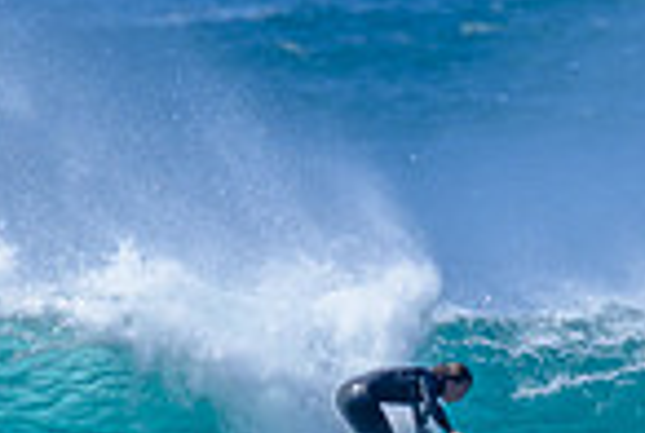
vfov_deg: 0.6
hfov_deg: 0.9
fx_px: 39820
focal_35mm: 2218
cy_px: 515
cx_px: 517
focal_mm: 560
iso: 560
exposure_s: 1/1600
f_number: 8
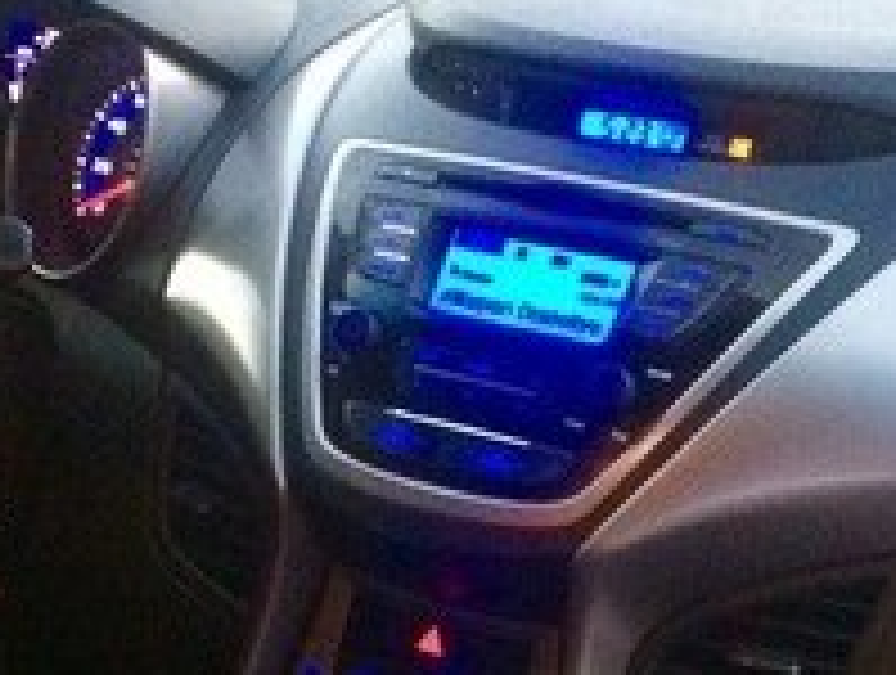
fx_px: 2489
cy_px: 745
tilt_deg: -25.6
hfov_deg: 20.4
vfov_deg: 15.1
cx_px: 459
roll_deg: -0.1
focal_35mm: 96
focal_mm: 4.15
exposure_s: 1/17
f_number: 2.2
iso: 320
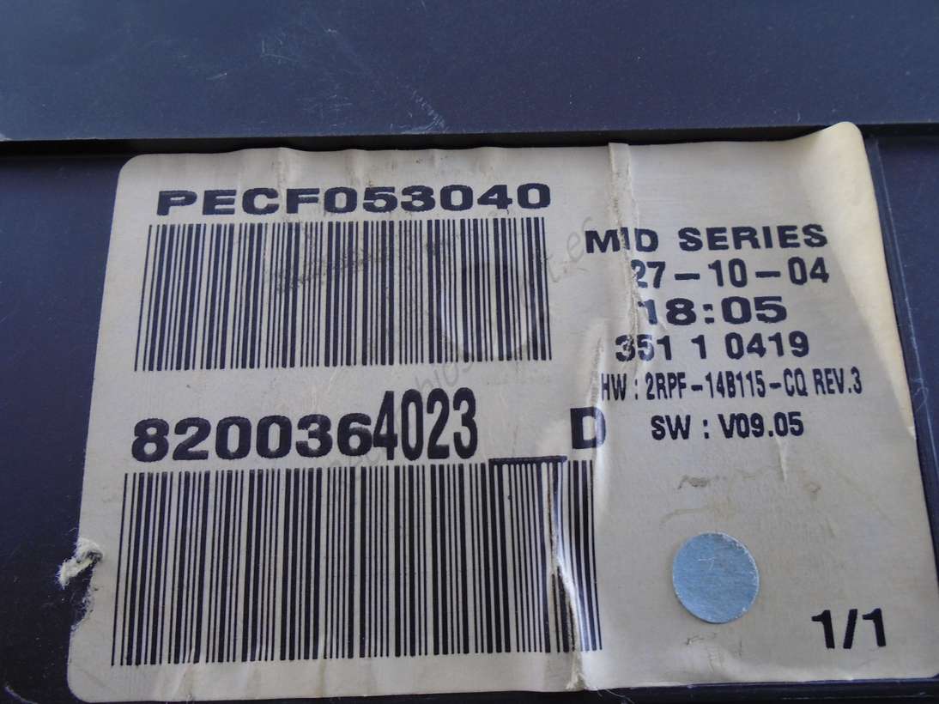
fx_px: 705
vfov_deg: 53.0
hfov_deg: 67.3
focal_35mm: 26
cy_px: 352
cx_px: 470
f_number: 3.2
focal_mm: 4.6
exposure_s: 1/40
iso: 100
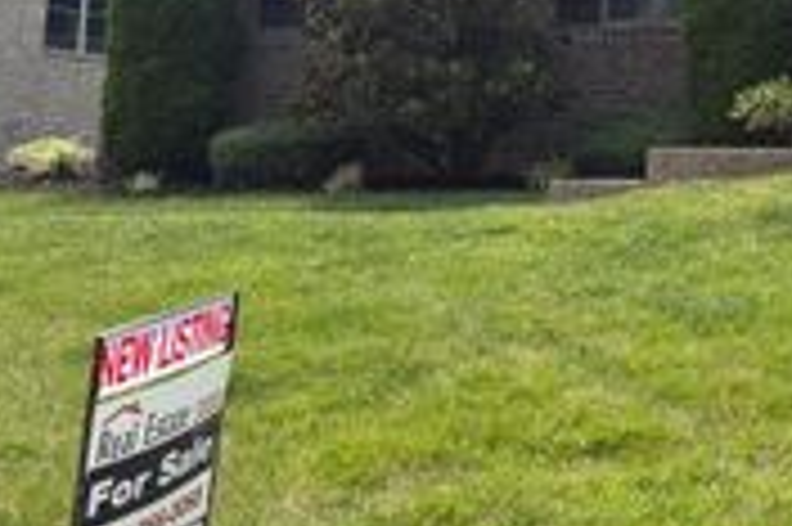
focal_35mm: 77
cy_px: -11
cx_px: 886
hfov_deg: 24.5
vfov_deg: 17.2
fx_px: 1692
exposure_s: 1/4065
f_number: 1.6
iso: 64
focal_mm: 5.96
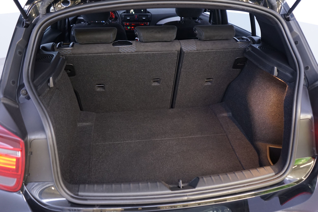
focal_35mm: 30
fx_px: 265
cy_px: 106
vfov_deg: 43.6
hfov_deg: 61.9
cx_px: 159
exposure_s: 1/15
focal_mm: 30
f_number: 3.5
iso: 1250
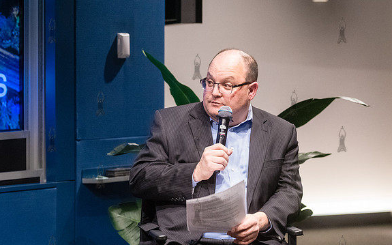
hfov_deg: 15.0
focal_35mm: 139
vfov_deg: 9.4
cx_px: 224
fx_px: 1485
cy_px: 120
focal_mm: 105
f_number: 4
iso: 6400
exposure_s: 1/200
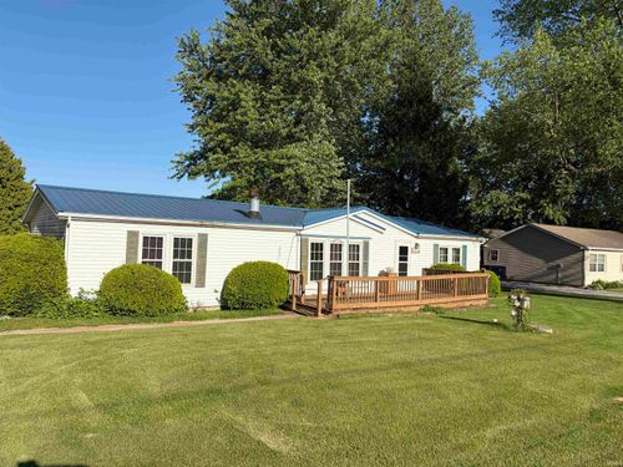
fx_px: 468
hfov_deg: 67.3
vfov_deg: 53.1
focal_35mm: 26
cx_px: 312
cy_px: 234
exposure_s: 1/3831
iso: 50
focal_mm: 5.96
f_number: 1.6
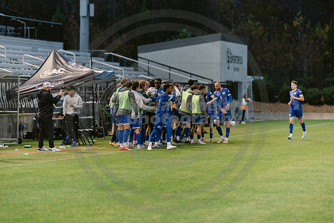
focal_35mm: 200
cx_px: 167
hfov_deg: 10.3
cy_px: 112
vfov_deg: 6.9
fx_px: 1856
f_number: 2.8
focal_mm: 200
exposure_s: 1/320
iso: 1600
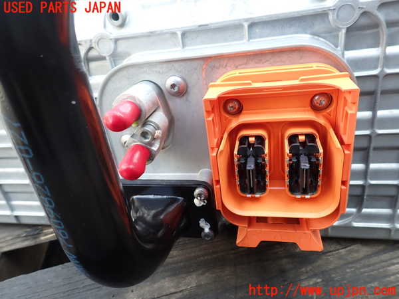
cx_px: 200
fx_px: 288
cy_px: 150
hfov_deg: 69.4
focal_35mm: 25
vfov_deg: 54.9
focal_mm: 4.5
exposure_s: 1/80
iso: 100
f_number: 2.8
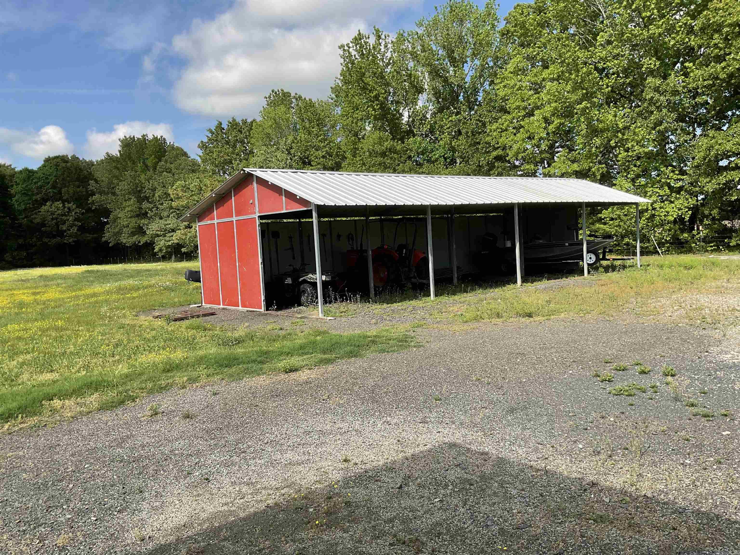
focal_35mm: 29
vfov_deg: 48.2
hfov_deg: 61.7
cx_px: 370
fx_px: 620
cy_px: 278
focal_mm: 3
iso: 16
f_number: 1.8
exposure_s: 1/1250
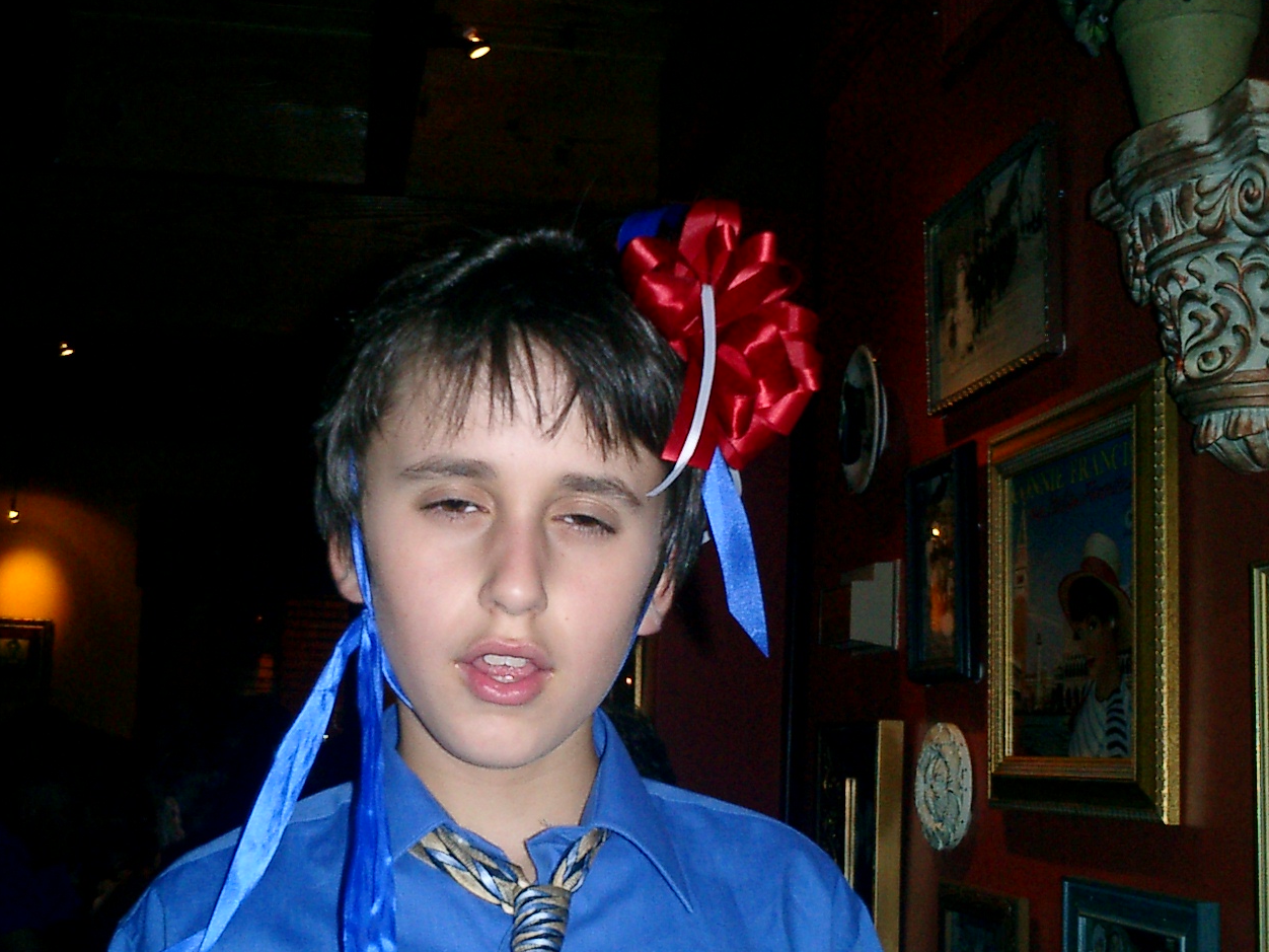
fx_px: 1686
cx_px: 545
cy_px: 595
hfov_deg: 41.1
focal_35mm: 46
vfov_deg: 31.4
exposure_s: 1/30
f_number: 3.2
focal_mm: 7.5
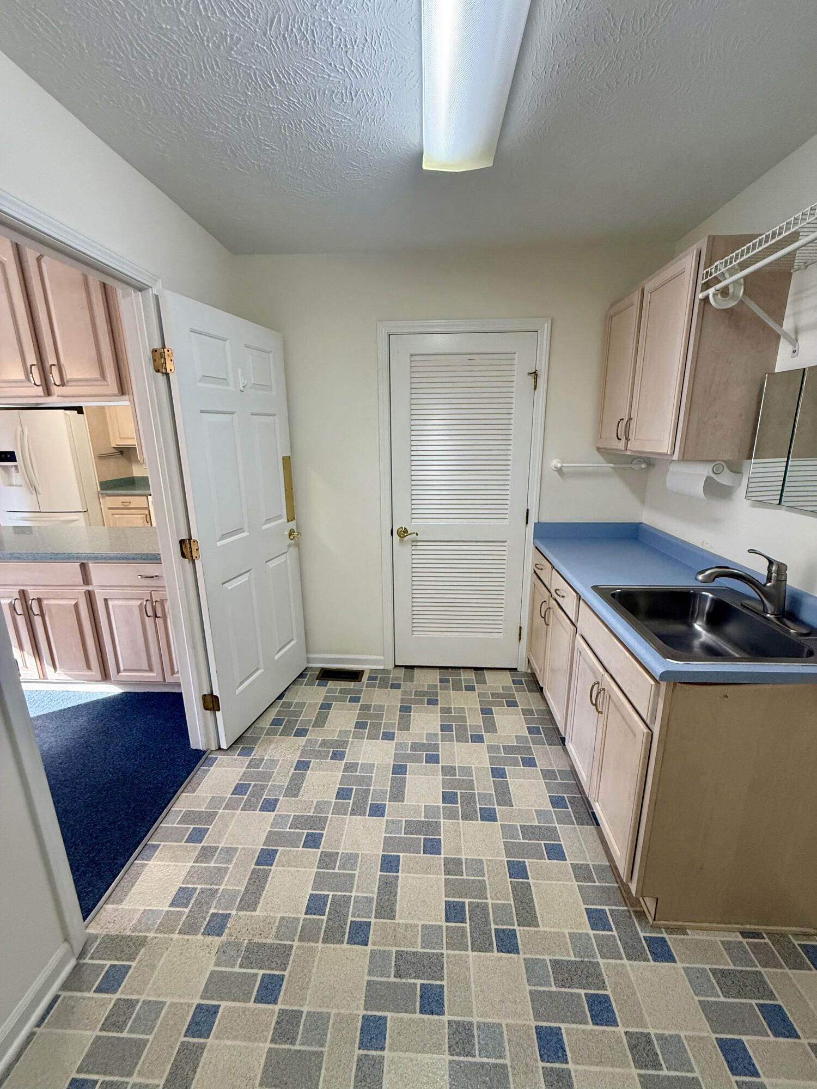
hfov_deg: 85.7
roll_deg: -0.2
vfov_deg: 102.1
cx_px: 408
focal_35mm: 14
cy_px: 544
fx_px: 441
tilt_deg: -13.0
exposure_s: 1/120
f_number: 2.2
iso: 250
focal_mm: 2.22
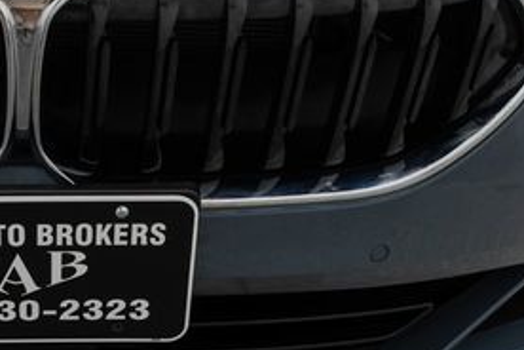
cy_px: 138
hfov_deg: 29.4
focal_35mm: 65
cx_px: 28
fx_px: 946
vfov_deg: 20.9
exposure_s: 1/50
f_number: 3.2
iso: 250
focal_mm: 28
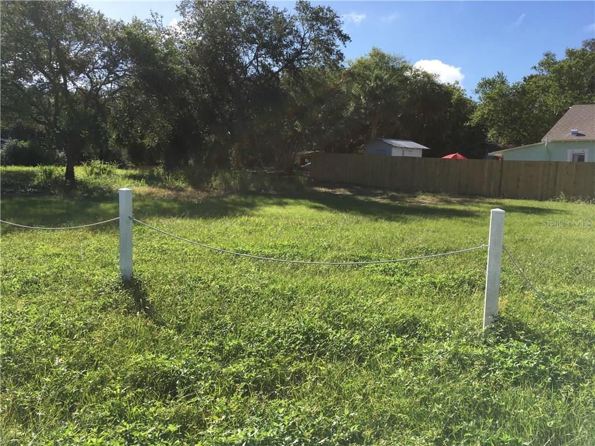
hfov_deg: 61.7
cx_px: 298
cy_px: 223
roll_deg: -2.8
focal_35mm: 29
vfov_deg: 48.2
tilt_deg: -5.1
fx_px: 498
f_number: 2.2
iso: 25
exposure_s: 1/1479
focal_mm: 4.15
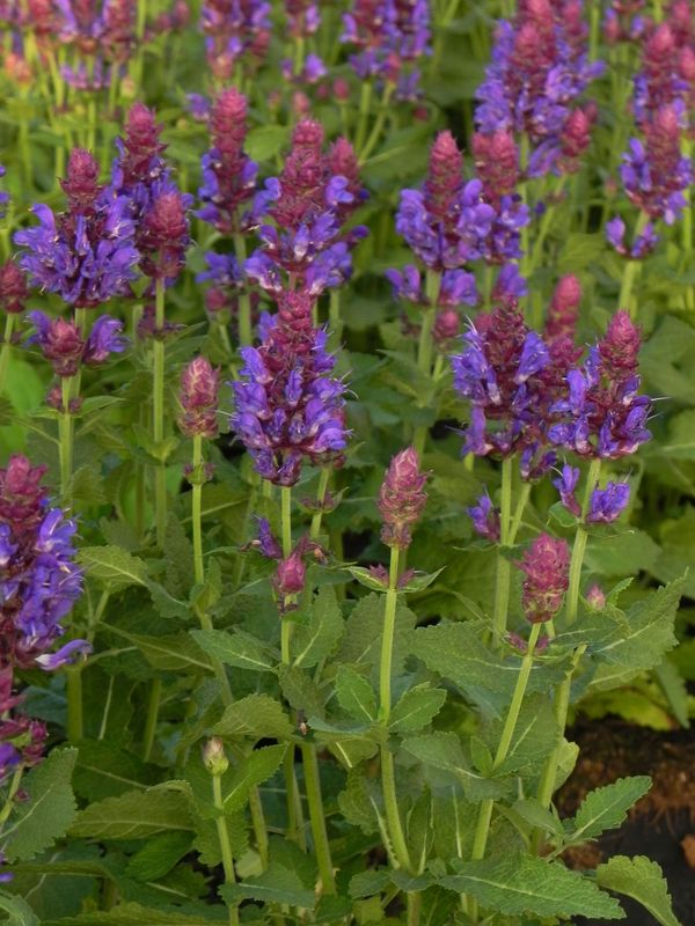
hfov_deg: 11.5
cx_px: 348
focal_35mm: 129
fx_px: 3453
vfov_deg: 15.3
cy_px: 463
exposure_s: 1/60
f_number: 5
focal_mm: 23
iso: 160
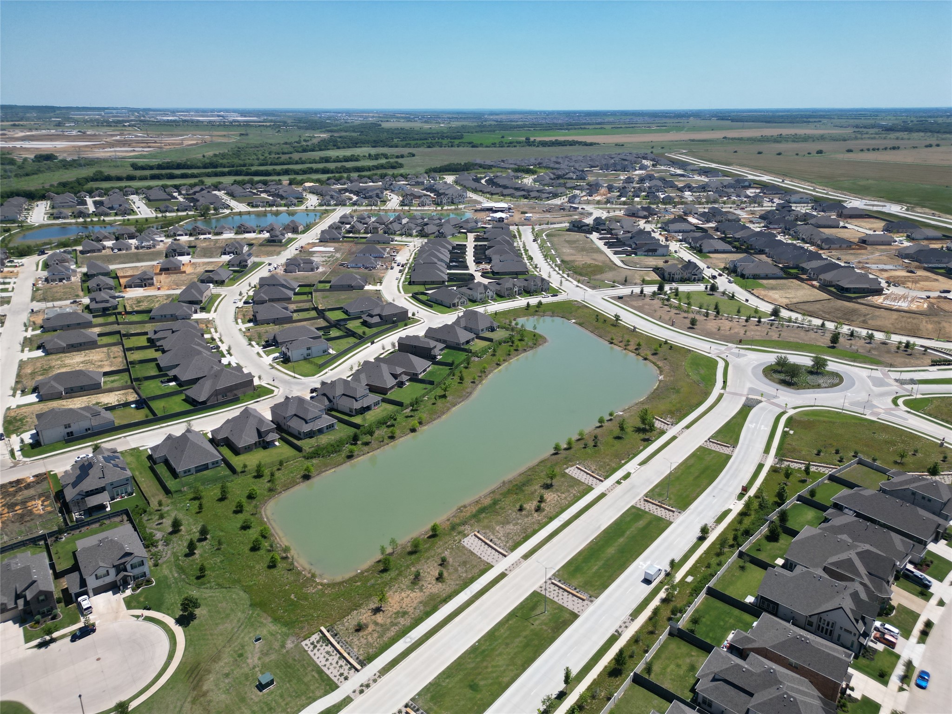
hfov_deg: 71.6
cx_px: 476
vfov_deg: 56.8
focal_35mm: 24
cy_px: 357
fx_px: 660
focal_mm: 6.72
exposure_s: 1/4000
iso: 130
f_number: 1.7
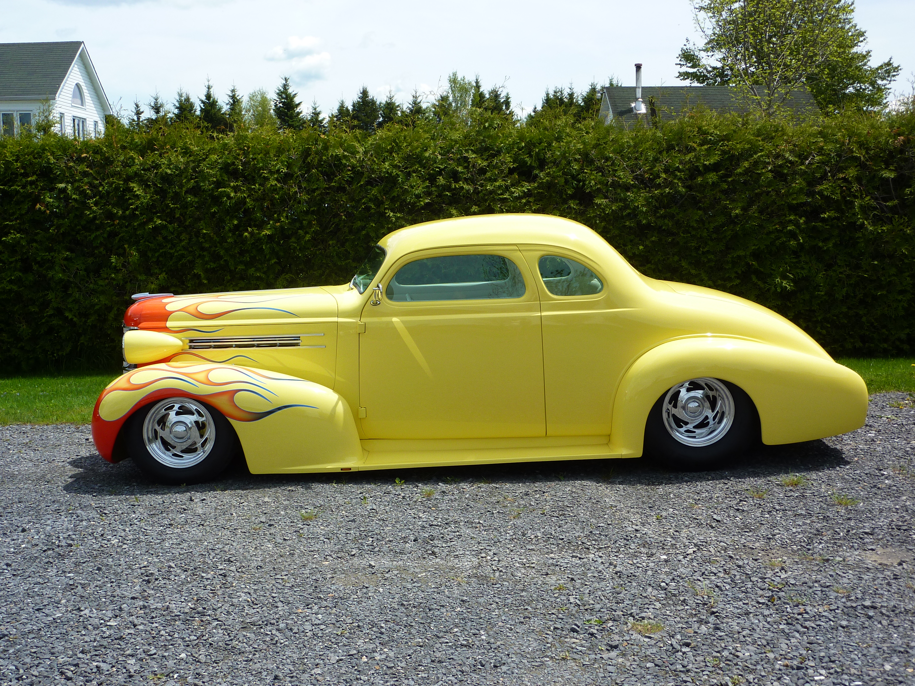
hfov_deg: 46.8
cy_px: 343
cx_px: 458
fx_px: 1057
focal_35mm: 40
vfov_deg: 36.0
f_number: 4.5
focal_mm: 6.5
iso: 80
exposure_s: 1/400
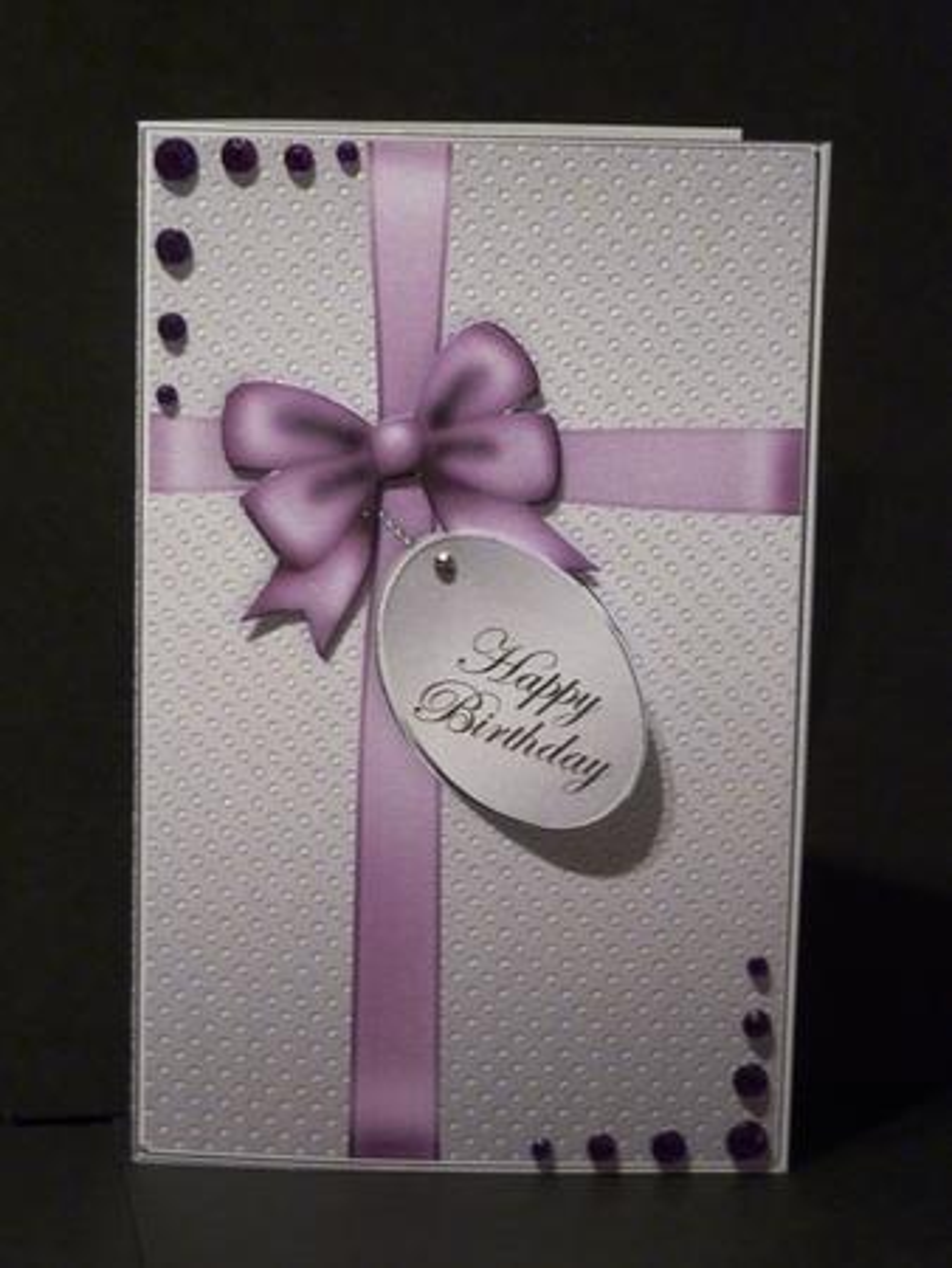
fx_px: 3297
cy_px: 634
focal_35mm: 90
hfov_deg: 16.4
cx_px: 476
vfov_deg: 21.8
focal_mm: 14.7
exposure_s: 1/8
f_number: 4.3
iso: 400
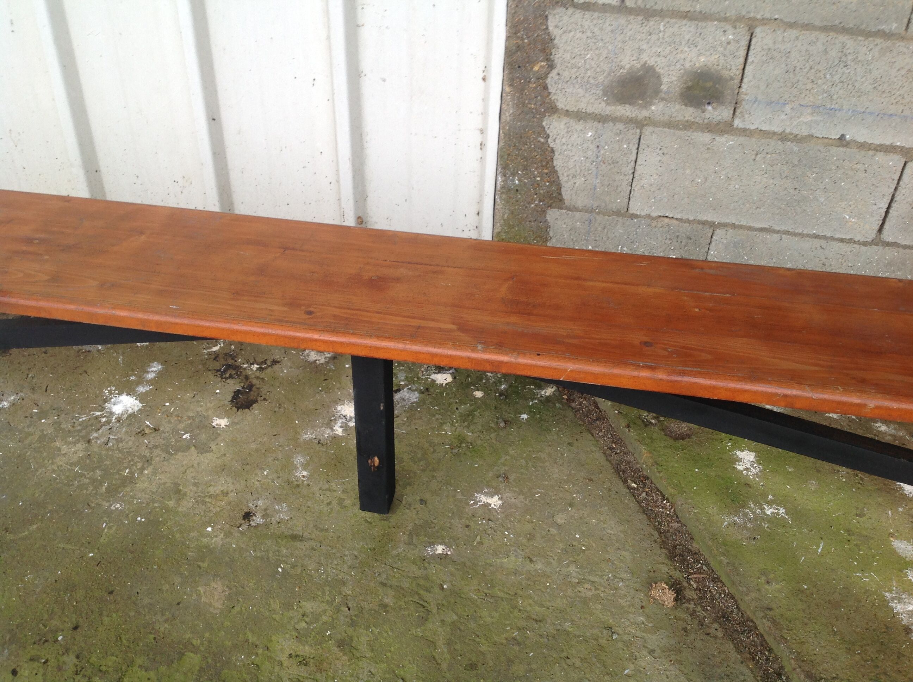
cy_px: 341
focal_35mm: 35
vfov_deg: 40.6
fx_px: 922
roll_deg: -2.2
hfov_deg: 52.7
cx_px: 456
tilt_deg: -35.3
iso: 50
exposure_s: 1/30
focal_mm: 4.28
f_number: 2.4
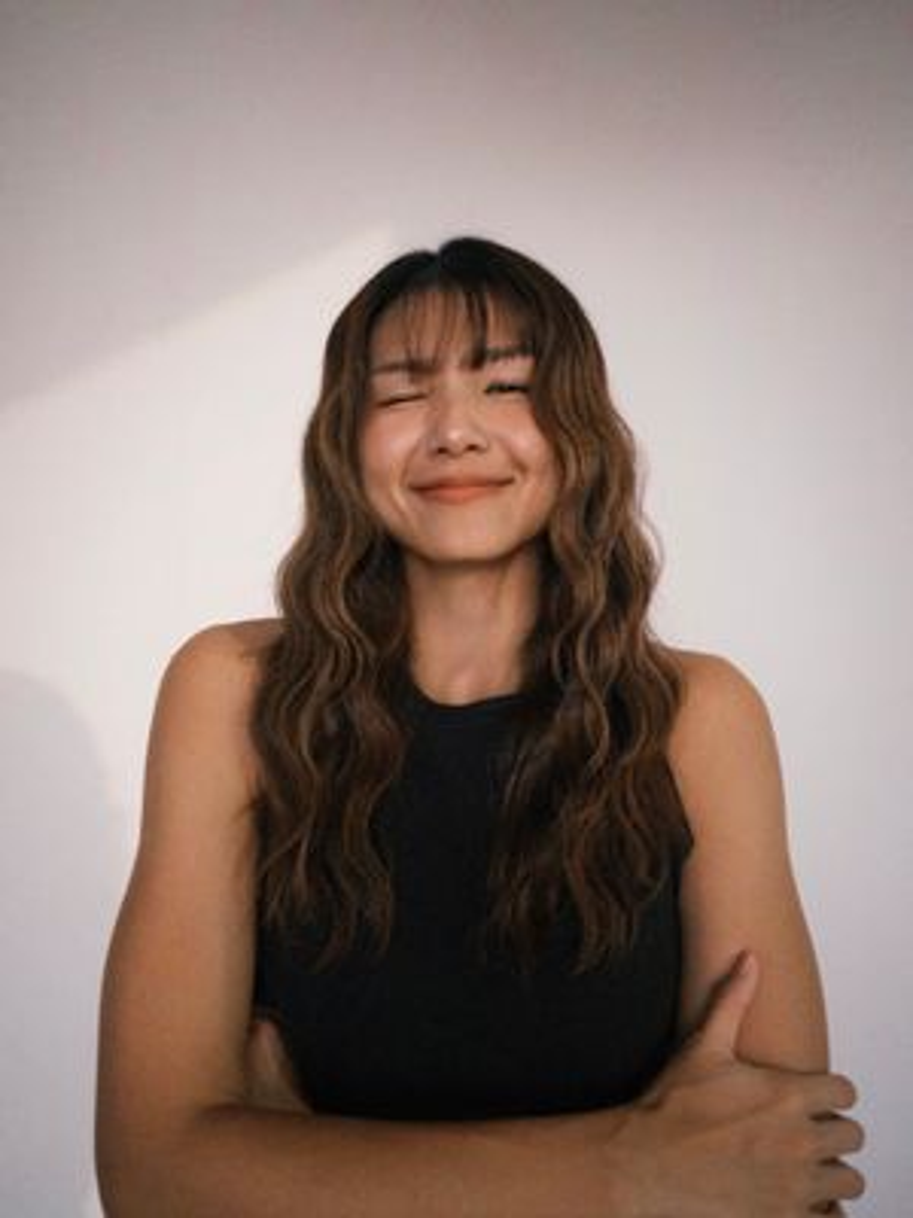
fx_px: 809
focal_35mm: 23
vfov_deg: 73.9
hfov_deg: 58.9
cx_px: 456
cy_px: 609
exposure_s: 1/30
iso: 400
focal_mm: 2.71
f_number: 1.9
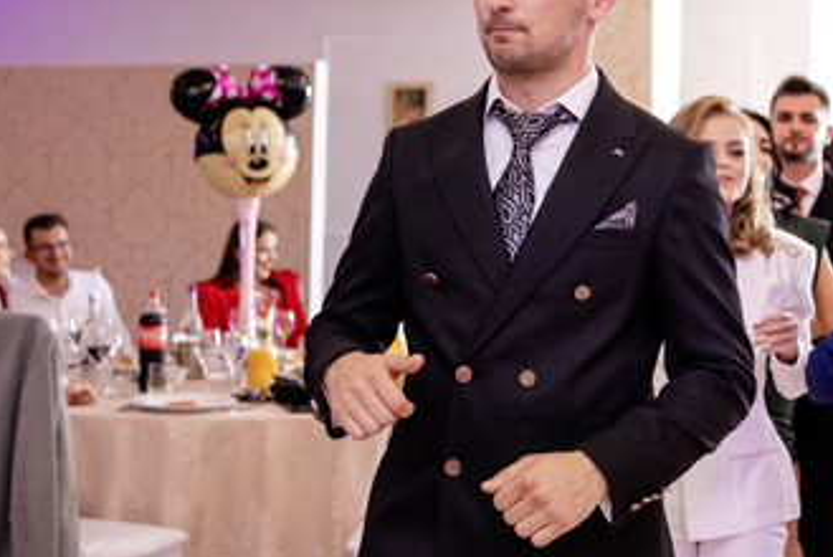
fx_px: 1575
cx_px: 595
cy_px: 171
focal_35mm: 68
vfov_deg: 20.0
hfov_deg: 29.3
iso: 800
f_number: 2.2
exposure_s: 1/200
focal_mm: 23
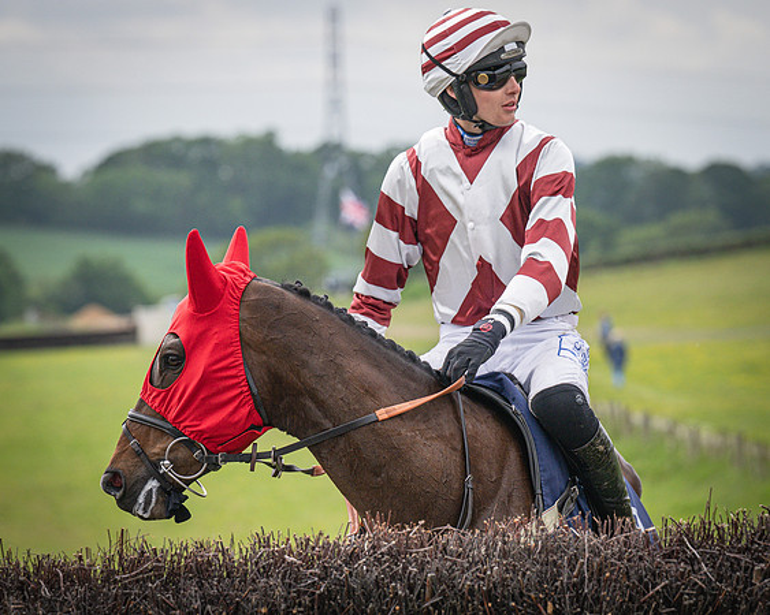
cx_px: 335
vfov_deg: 6.2
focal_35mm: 247
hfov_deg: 7.8
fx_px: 5636
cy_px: 345
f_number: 4
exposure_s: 1/2000
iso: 400
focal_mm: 130
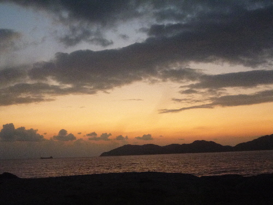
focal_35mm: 47
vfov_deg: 30.9
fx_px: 371
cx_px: 136
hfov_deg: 40.4
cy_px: 102
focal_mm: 8.4
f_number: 3.4
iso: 800
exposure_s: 1/20
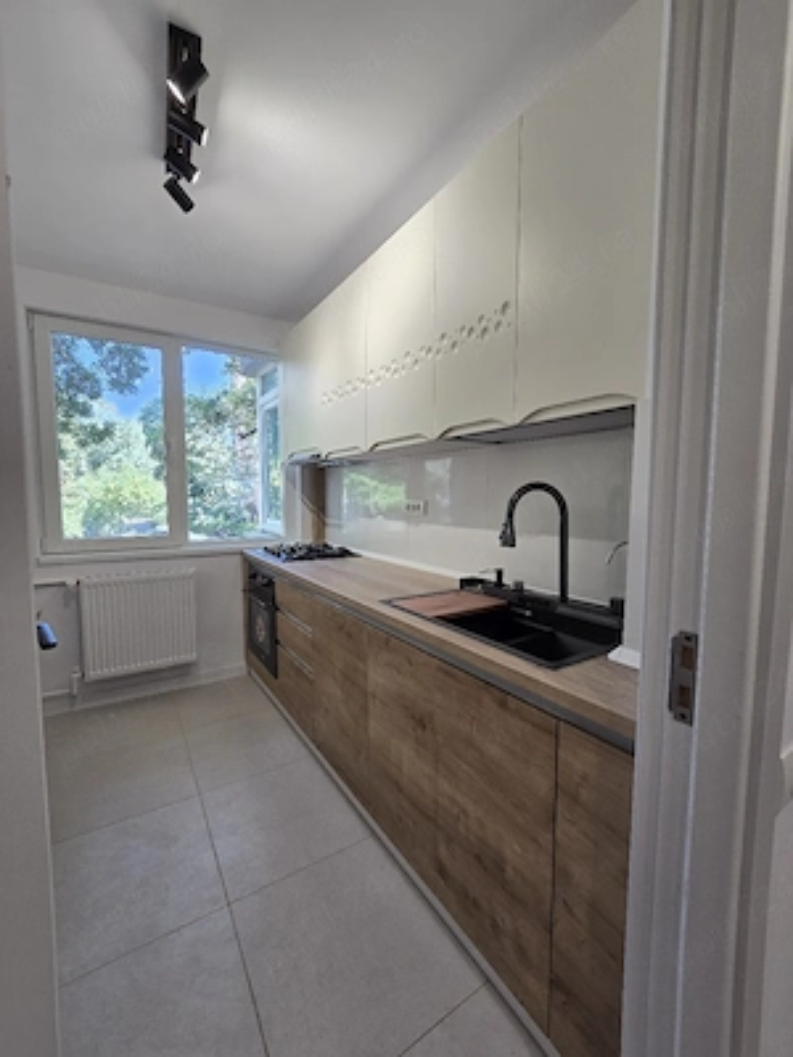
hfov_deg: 89.9
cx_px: 396
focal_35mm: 13
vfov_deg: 106.2
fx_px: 397
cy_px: 528
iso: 64
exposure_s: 1/50.3
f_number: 2.2
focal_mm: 2.2
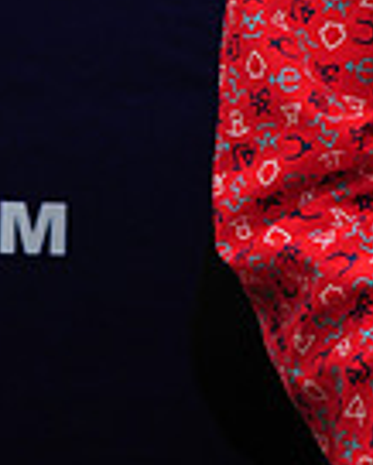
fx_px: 6768
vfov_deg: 3.9
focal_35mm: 491
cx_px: 594
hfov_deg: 3.1
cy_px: -513
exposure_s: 1/125
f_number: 4
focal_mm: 82
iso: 640
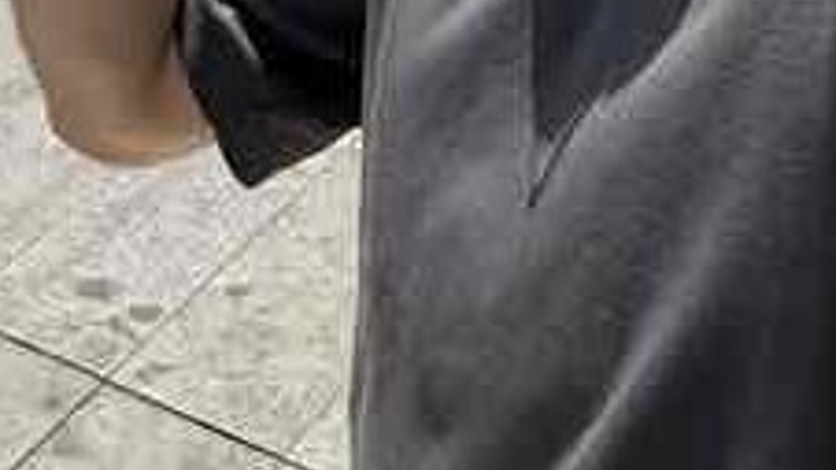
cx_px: 388
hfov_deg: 26.2
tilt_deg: +0.7
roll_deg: -3.2
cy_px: -977
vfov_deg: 10.3
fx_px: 1795
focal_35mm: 81
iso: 20
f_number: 2.2
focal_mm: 2.22
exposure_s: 1/820
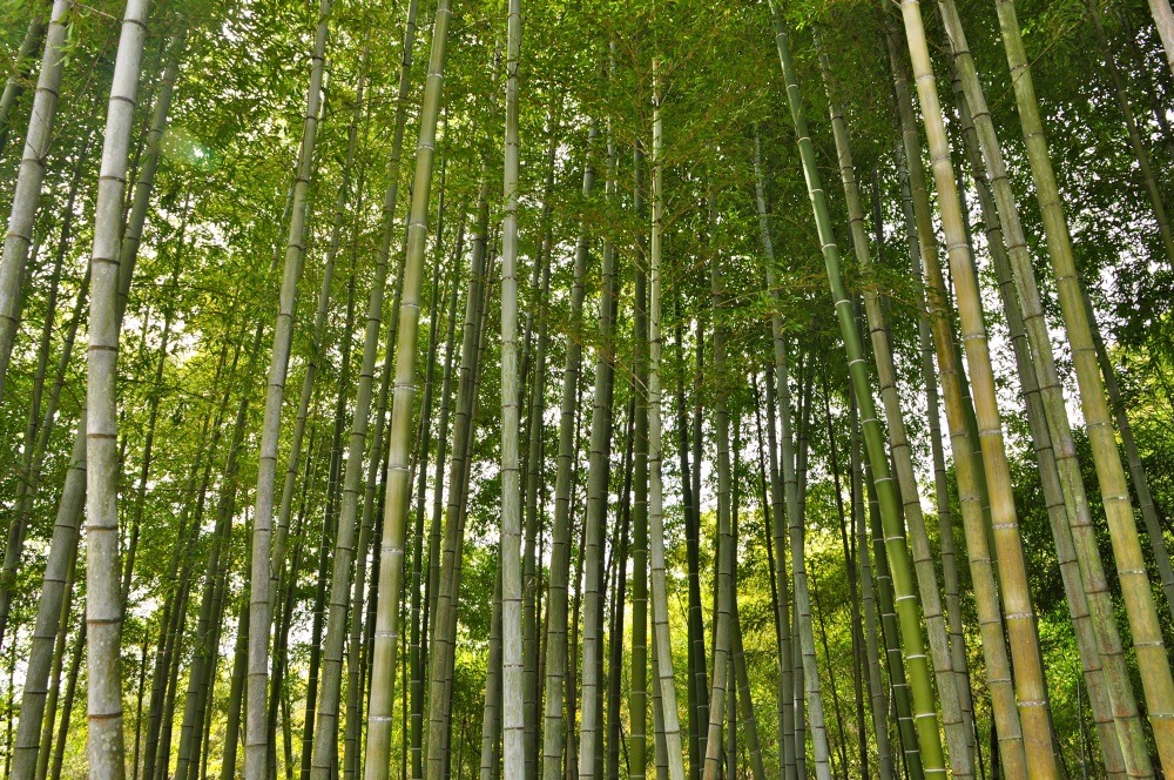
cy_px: 390
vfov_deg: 47.8
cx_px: 587
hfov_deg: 67.4
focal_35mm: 27
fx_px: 879
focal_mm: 18
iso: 200
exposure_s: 1/100
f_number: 9
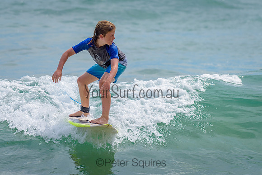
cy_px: 68
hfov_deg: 4.4
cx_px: 122
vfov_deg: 3.0
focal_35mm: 466
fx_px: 3389
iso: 110
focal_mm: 380
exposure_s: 1/2000
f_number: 5.6
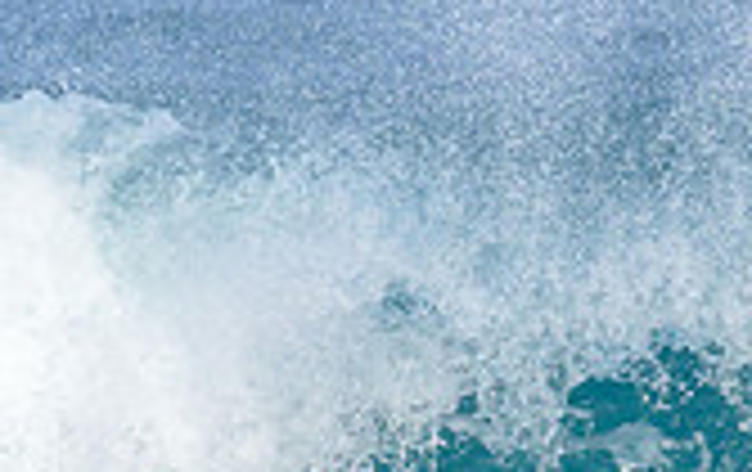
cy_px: 591
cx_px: 918
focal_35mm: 3057
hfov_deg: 0.7
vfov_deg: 0.4
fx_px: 62757
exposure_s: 1/1600
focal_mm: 620
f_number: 11
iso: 1000
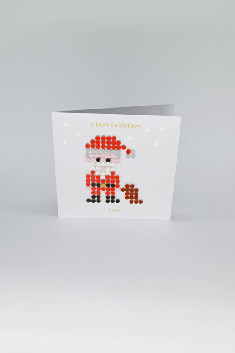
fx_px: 418
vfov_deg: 45.7
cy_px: 176
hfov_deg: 31.4
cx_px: 118
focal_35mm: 43
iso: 100
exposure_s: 1/400
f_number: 7.1
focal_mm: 28.5
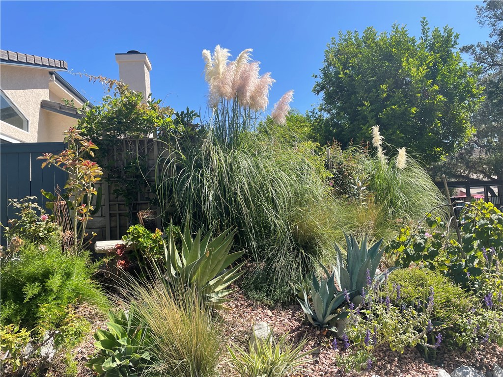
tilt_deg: +6.0
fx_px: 378
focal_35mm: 26
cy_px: 188
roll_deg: +3.7
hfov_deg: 67.3
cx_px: 252
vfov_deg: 53.1
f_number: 1.6
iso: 32
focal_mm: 4.2
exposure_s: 1/2020
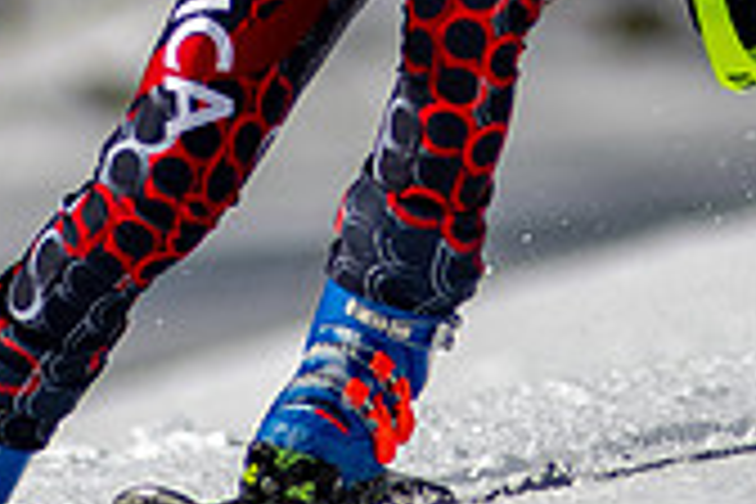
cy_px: -289
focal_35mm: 1742
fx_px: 36579
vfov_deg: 0.8
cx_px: 419
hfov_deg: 1.2
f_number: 2.8
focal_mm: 300
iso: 100
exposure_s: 1/8000
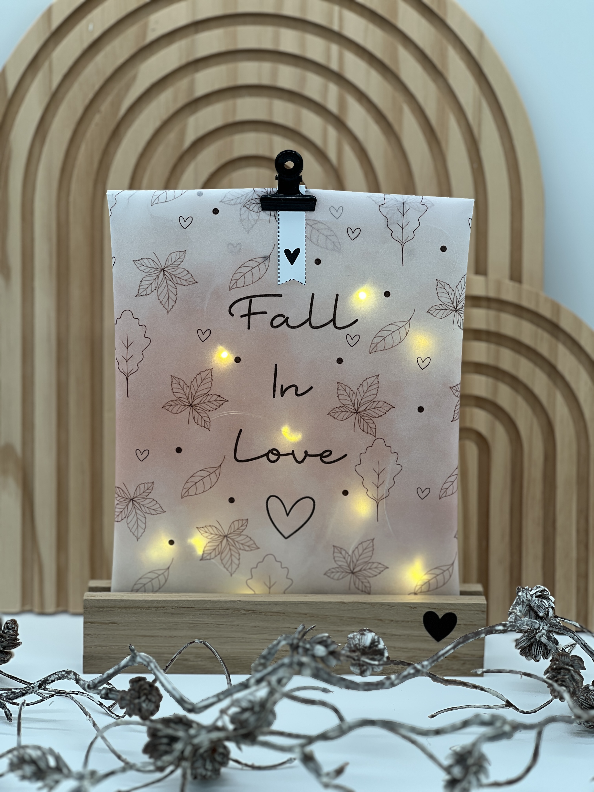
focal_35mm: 77
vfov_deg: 25.3
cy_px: 396
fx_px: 1762
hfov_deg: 19.1
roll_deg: +0.2
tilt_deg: -12.8
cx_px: 297
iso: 20
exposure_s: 1/137
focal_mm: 9
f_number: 2.8
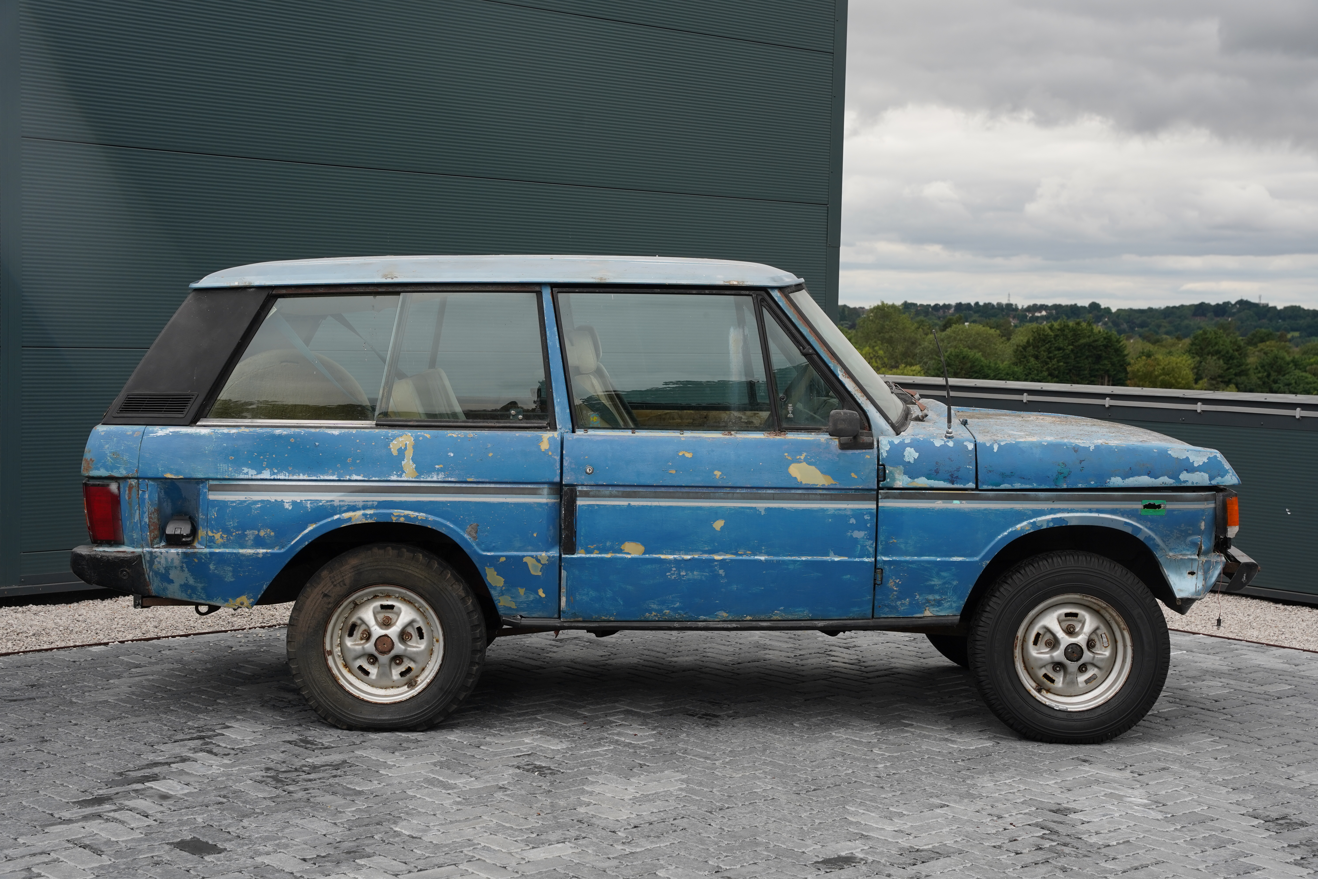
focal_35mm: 55
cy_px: 440
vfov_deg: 24.6
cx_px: 659
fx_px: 2017
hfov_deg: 36.2
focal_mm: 55.1
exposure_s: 1/250
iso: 320
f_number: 8
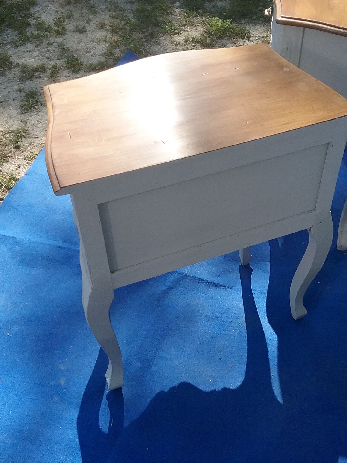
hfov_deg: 35.8
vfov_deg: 46.8
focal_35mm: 40
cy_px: 241
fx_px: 535
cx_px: 218
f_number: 2.2
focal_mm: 3.3
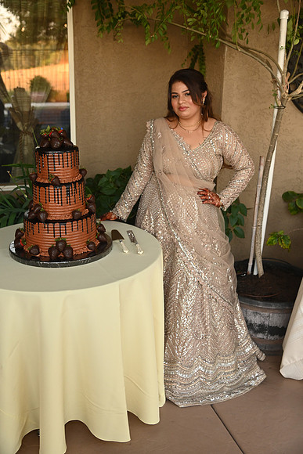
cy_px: 227
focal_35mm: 38
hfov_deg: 35.1
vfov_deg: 50.7
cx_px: 152
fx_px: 479
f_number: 4
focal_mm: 38
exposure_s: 1/160
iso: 1250
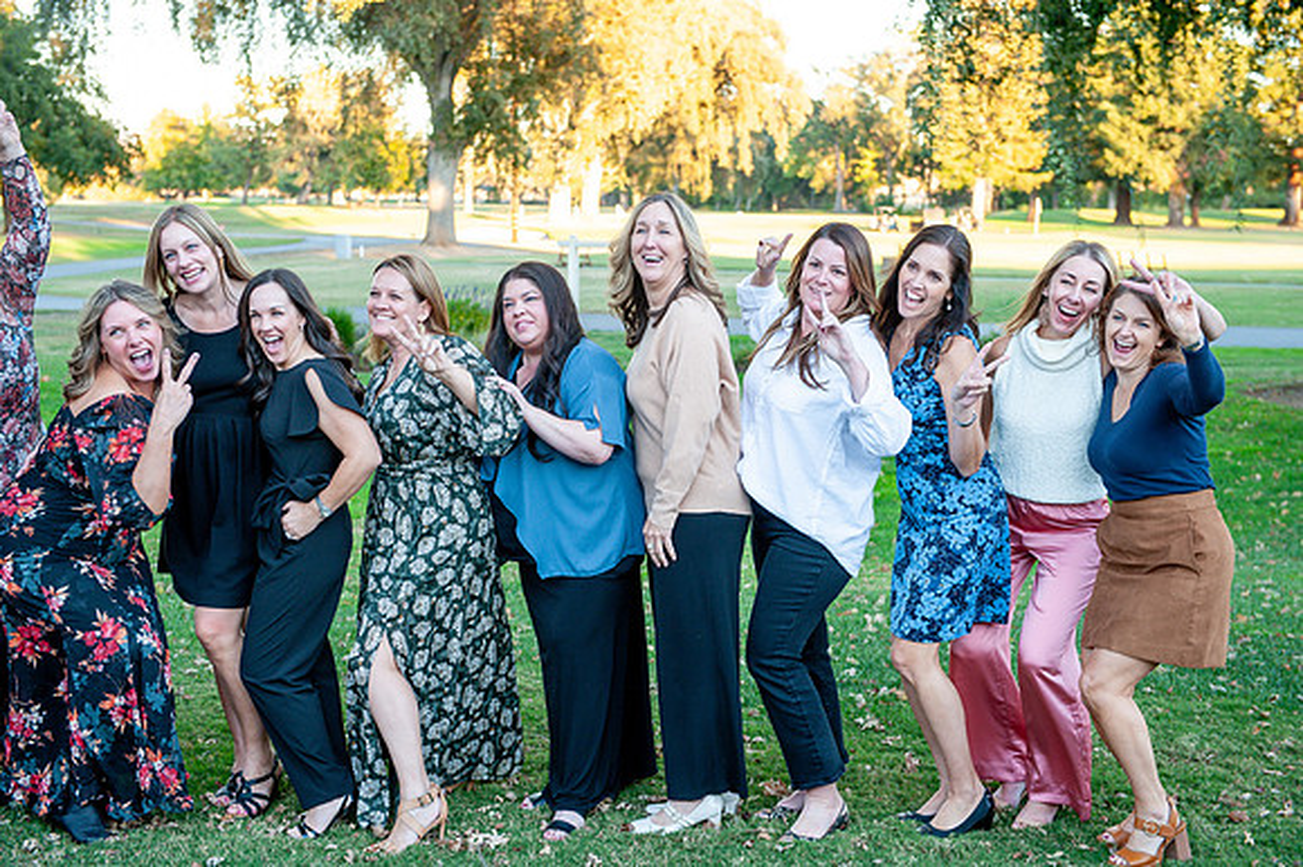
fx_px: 1989
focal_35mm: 55
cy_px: 434
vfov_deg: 24.6
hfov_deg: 36.3
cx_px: 652
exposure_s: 1/125
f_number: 4
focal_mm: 55
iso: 320
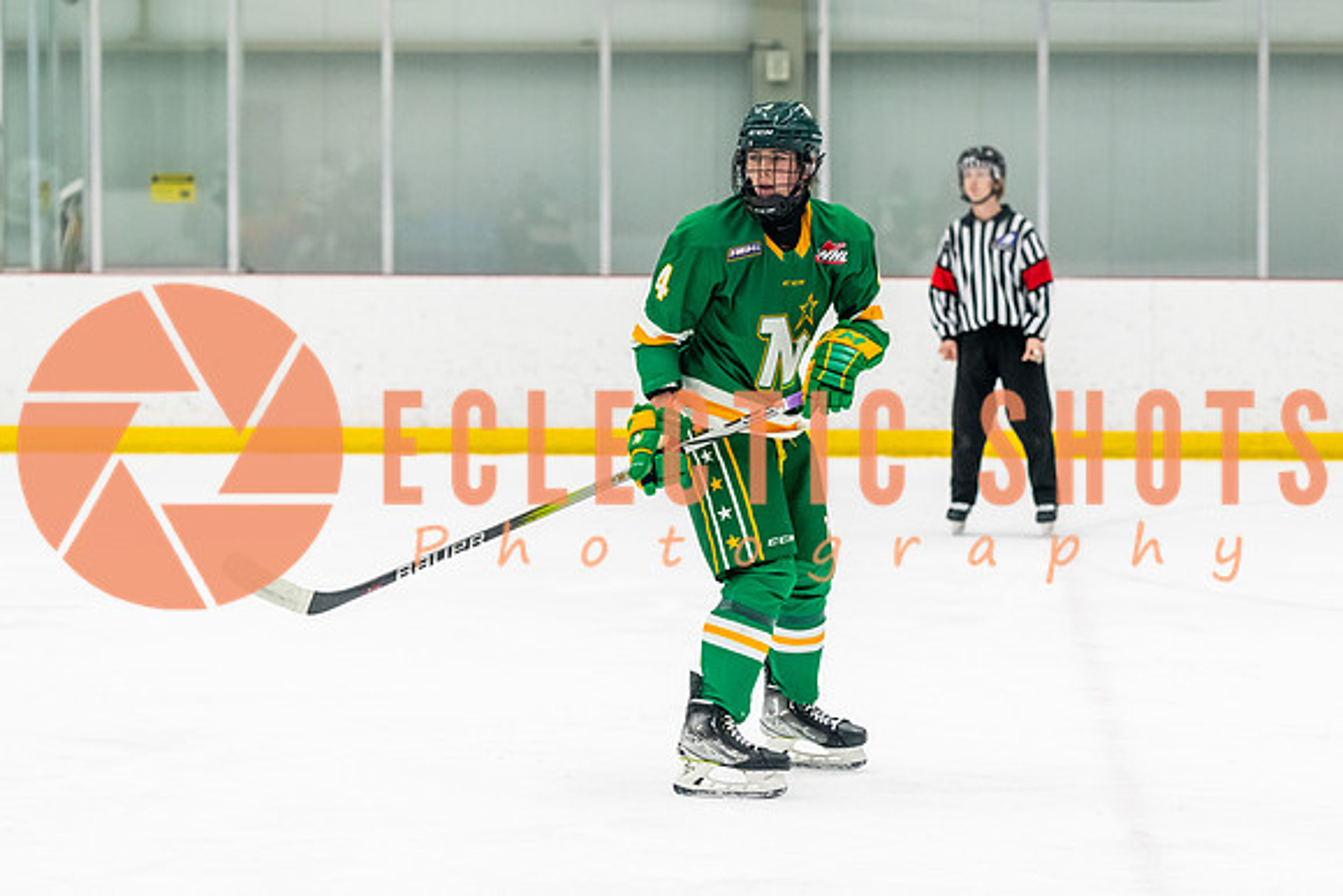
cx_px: 781
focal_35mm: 124
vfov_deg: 11.0
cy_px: 428
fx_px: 4633
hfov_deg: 16.5
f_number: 2.8
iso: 3200
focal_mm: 105
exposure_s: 1/800
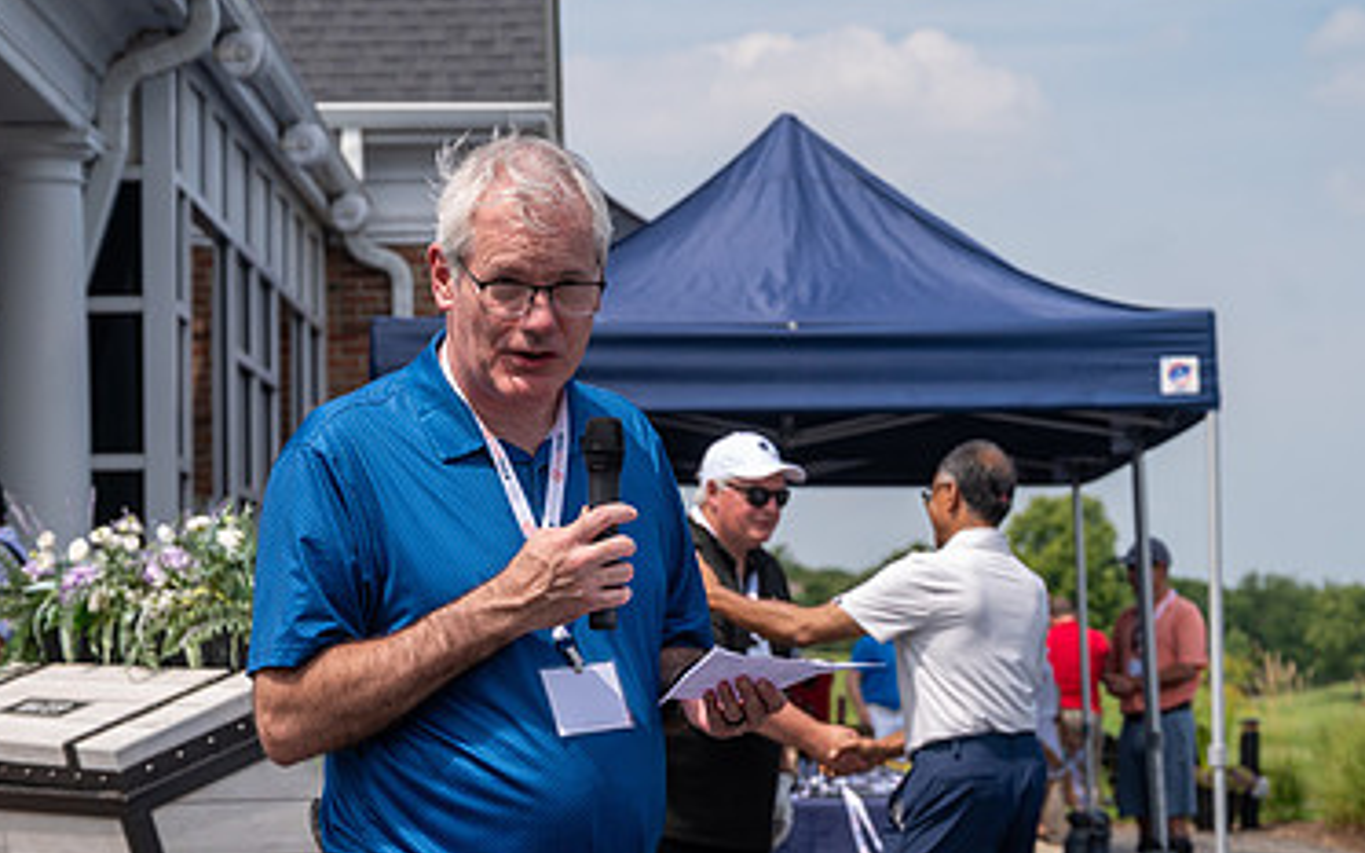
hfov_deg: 18.8
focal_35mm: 111
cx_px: 688
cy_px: 534
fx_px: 4129
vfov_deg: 11.8
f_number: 5
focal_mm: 70
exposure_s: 1/1250
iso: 250
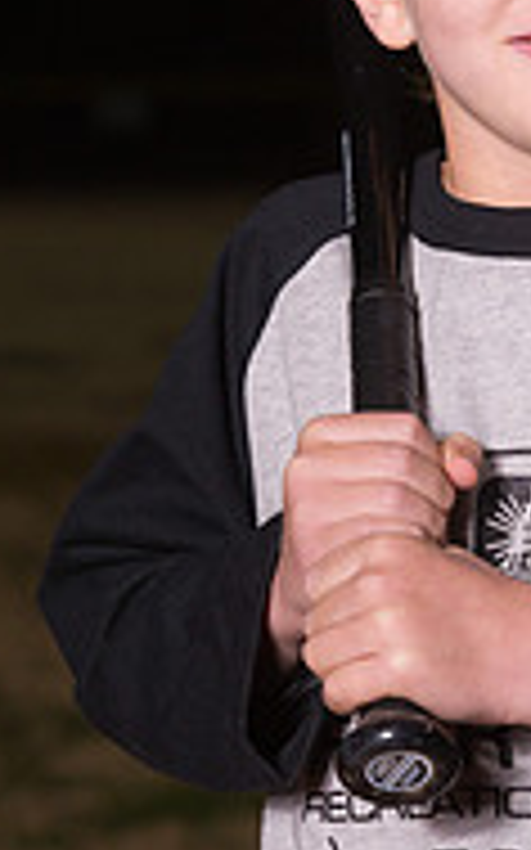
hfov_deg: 6.3
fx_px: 4773
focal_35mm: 206
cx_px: 540
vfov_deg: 10.2
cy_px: 472
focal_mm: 85
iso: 1600
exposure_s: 1/500
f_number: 5.6
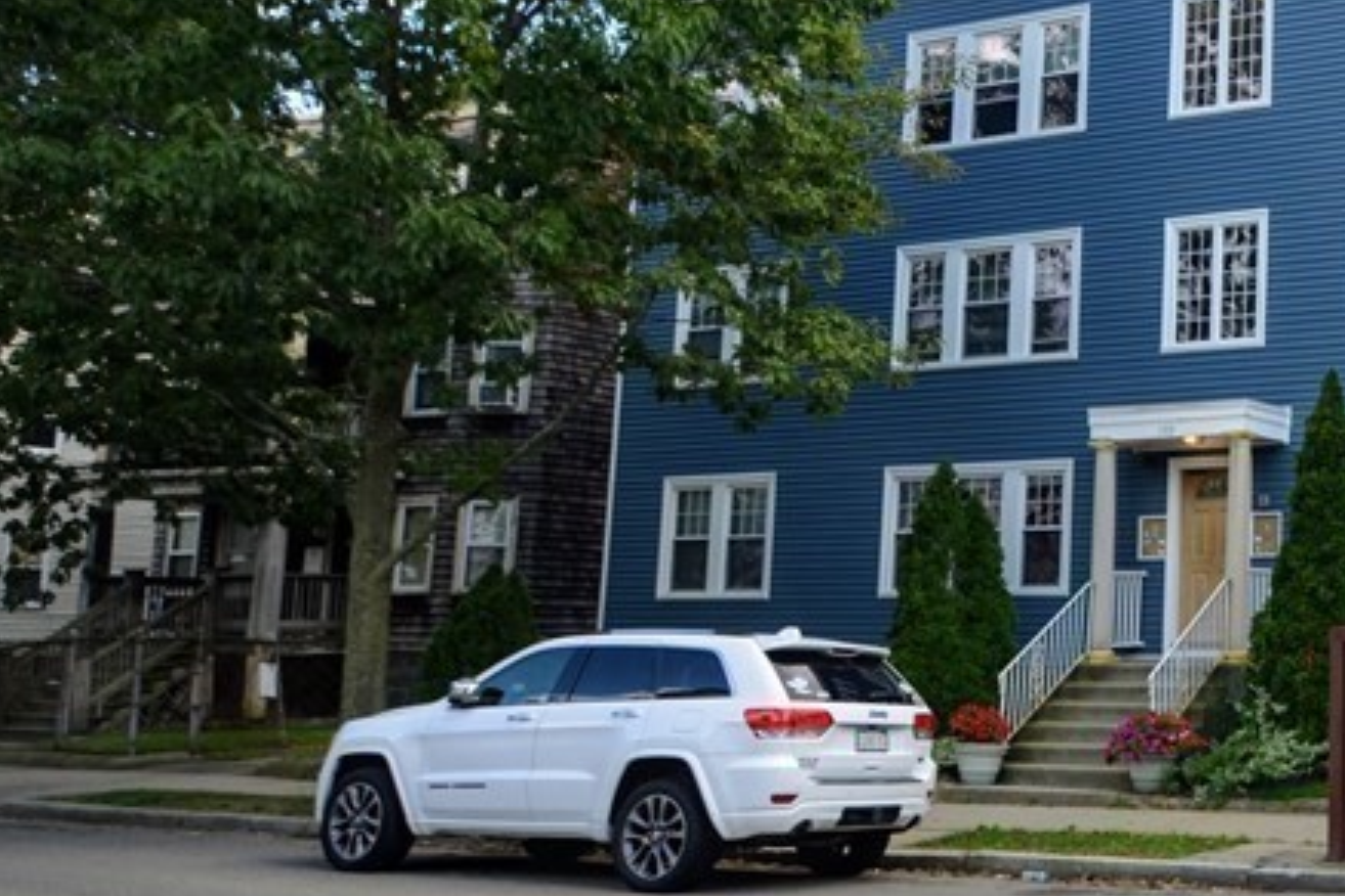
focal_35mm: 42
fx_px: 1569
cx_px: 1511
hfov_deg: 37.9
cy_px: 374
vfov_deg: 31.8
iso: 200
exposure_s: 1/200
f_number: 7.1
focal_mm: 12
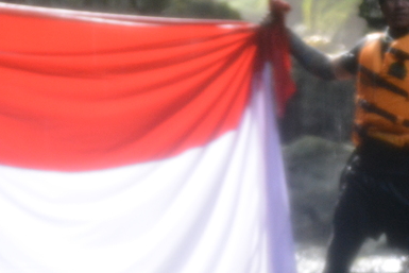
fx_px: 2493
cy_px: 130
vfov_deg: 6.3
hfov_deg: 9.4
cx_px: 146
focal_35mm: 219
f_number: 4
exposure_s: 1/60
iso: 1600
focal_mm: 55
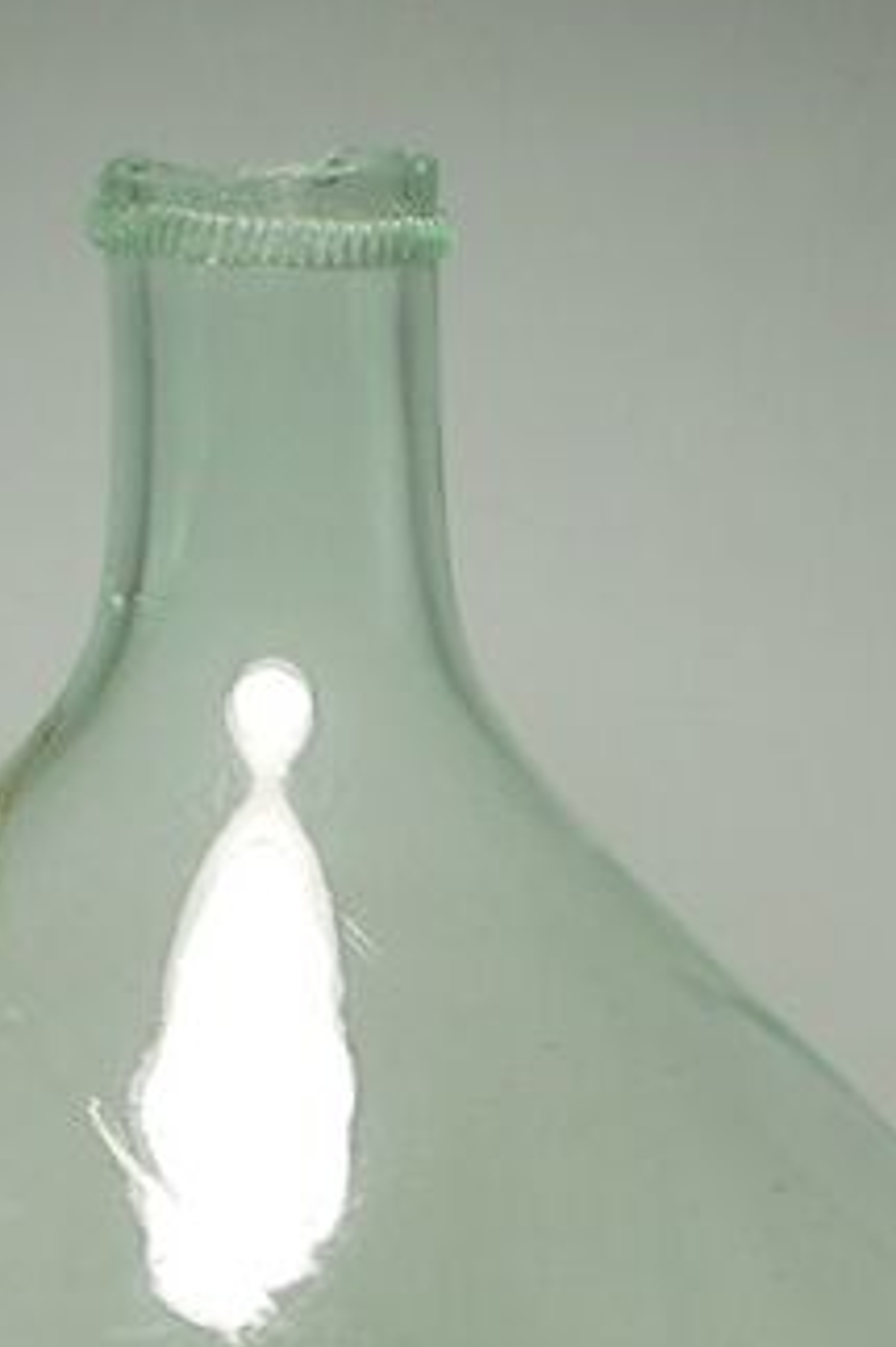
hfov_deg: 9.6
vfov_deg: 13.9
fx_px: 5307
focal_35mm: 142
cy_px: 1701
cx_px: 240
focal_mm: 8.9
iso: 100
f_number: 4.8
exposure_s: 1/80
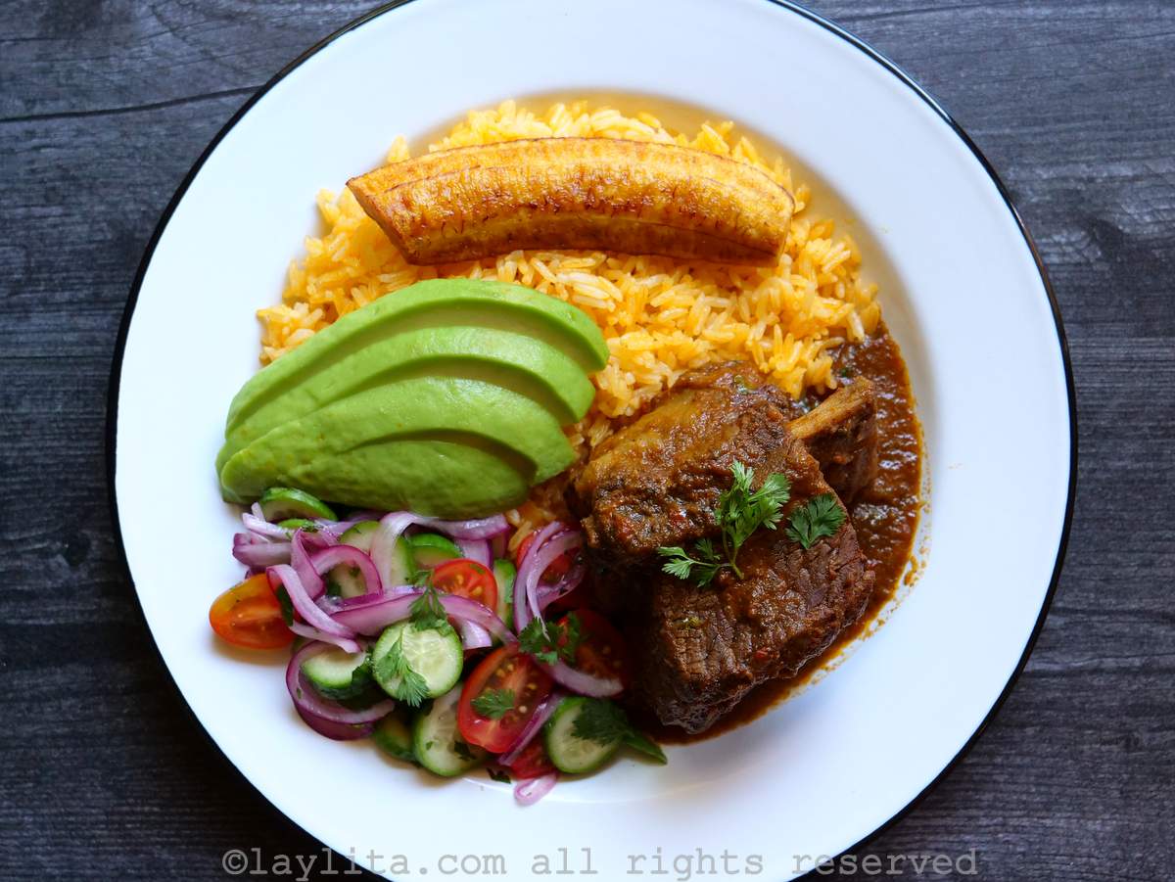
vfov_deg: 30.3
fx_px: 1630
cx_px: 588
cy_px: 441
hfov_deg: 39.6
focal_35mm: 48
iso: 500
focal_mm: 24
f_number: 3.5
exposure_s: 1/60
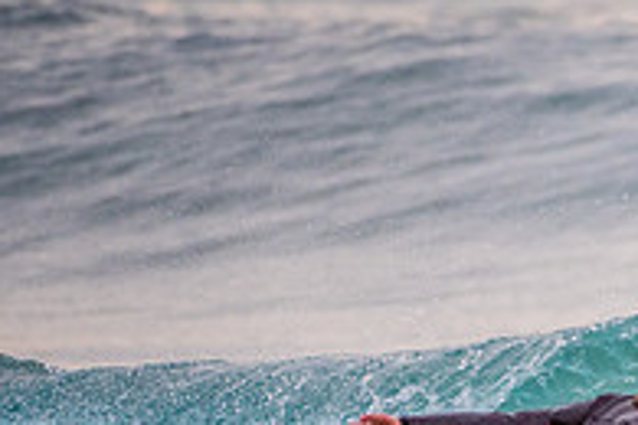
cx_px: 889
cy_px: 395
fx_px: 32323
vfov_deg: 0.8
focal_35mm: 1824
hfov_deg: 1.1
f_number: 5.6
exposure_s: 1/800
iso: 450
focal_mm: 500
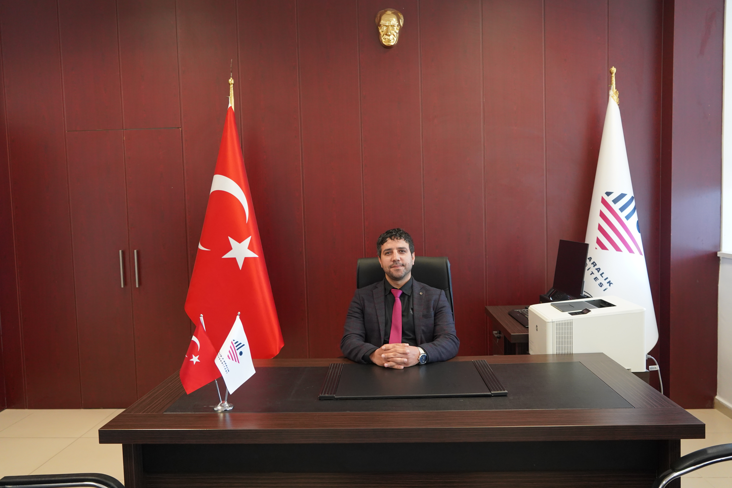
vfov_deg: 45.0
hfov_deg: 63.7
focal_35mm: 29
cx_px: 366
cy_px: 244
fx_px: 590
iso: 3200
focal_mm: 29
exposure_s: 1/160
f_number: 4
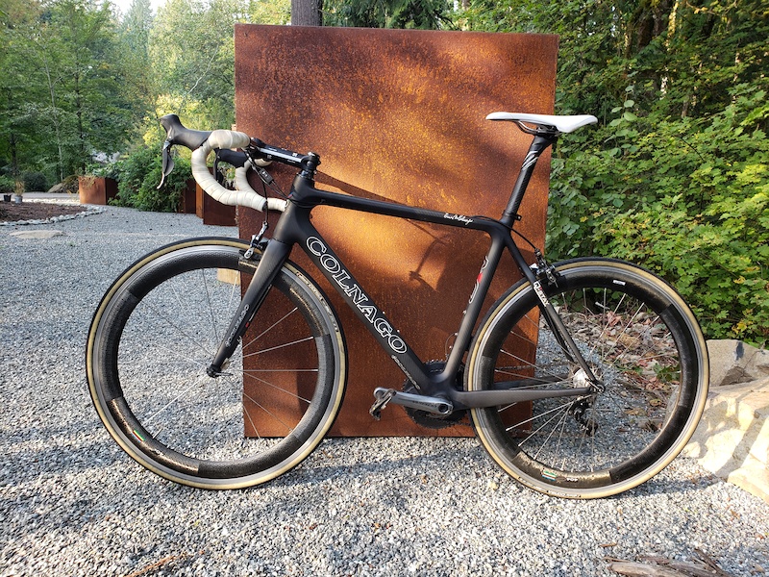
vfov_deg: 53.1
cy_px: 288
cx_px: 384
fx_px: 578
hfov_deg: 67.3
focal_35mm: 26
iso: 50
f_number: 2.4
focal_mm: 4.3
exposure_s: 1/60
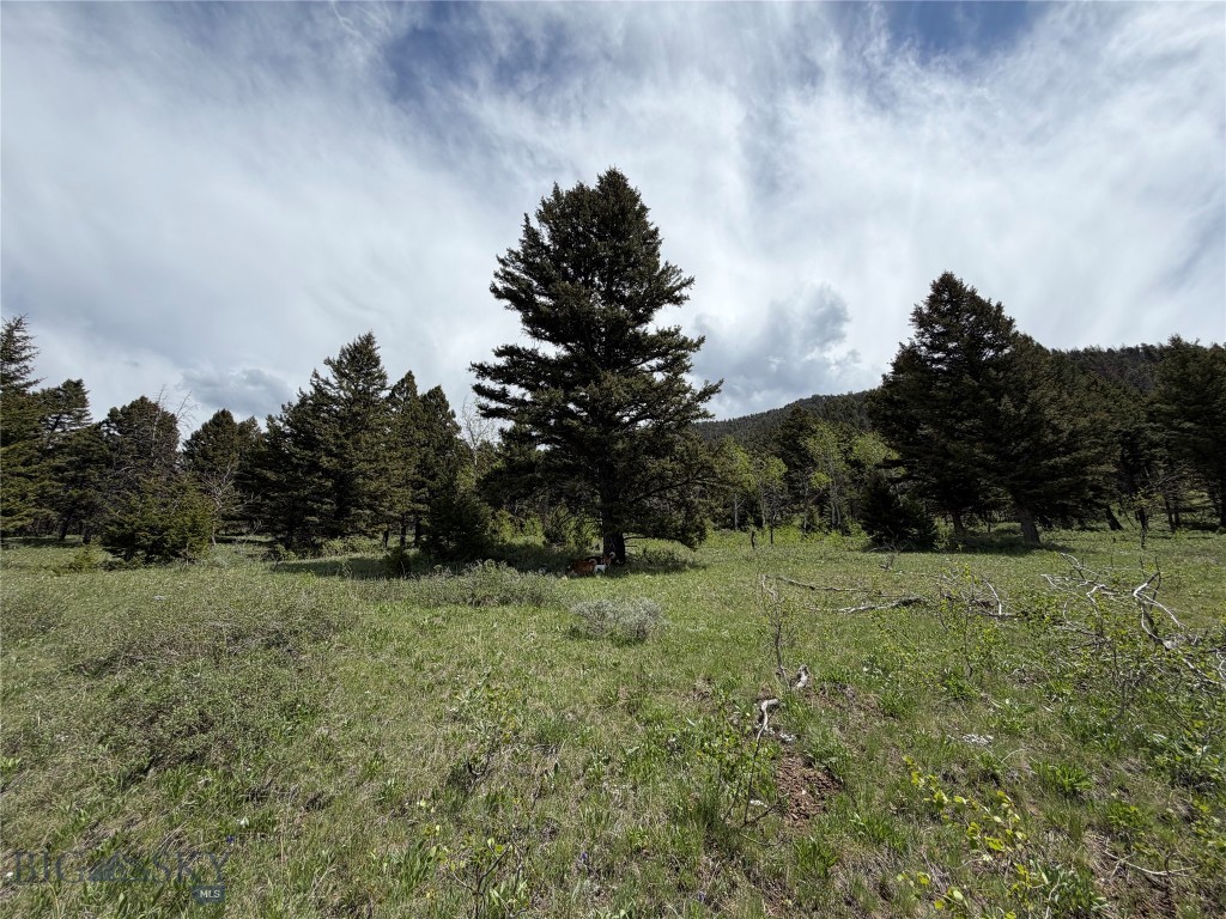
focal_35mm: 14
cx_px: 613
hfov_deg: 102.1
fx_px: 496
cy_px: 460
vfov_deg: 85.7
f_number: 2.2
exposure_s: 1/1464
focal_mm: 2.22
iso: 20
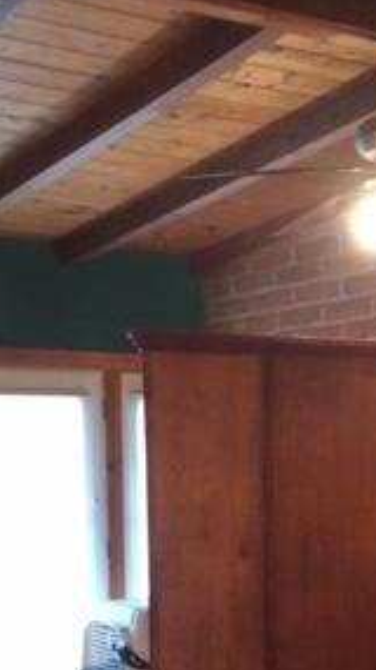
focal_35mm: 71
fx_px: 1260
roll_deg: +1.5
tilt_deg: -2.7
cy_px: 536
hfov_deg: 16.8
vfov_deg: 29.1
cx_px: 298
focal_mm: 4.15
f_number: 2.2
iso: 400
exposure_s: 1/15
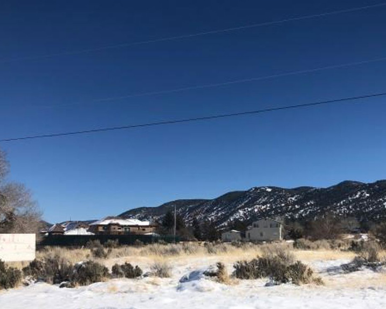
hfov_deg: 46.4
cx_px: 245
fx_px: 445
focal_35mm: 39
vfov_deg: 38.0
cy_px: 193
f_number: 1.8
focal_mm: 3.99
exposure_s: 1/4000
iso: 20
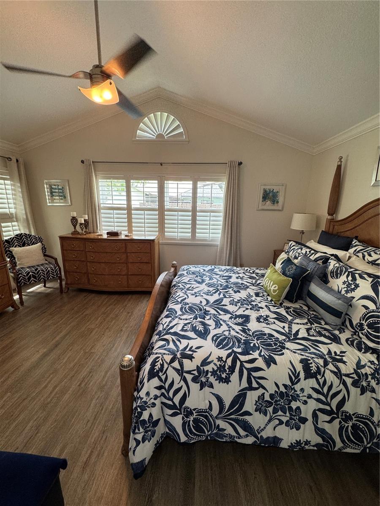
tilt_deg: -14.2
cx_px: 190
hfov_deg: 85.7
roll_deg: -0.5
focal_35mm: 14
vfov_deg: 102.1
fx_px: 205
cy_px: 253
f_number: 2.2
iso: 200
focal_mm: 2.22
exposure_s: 1/120
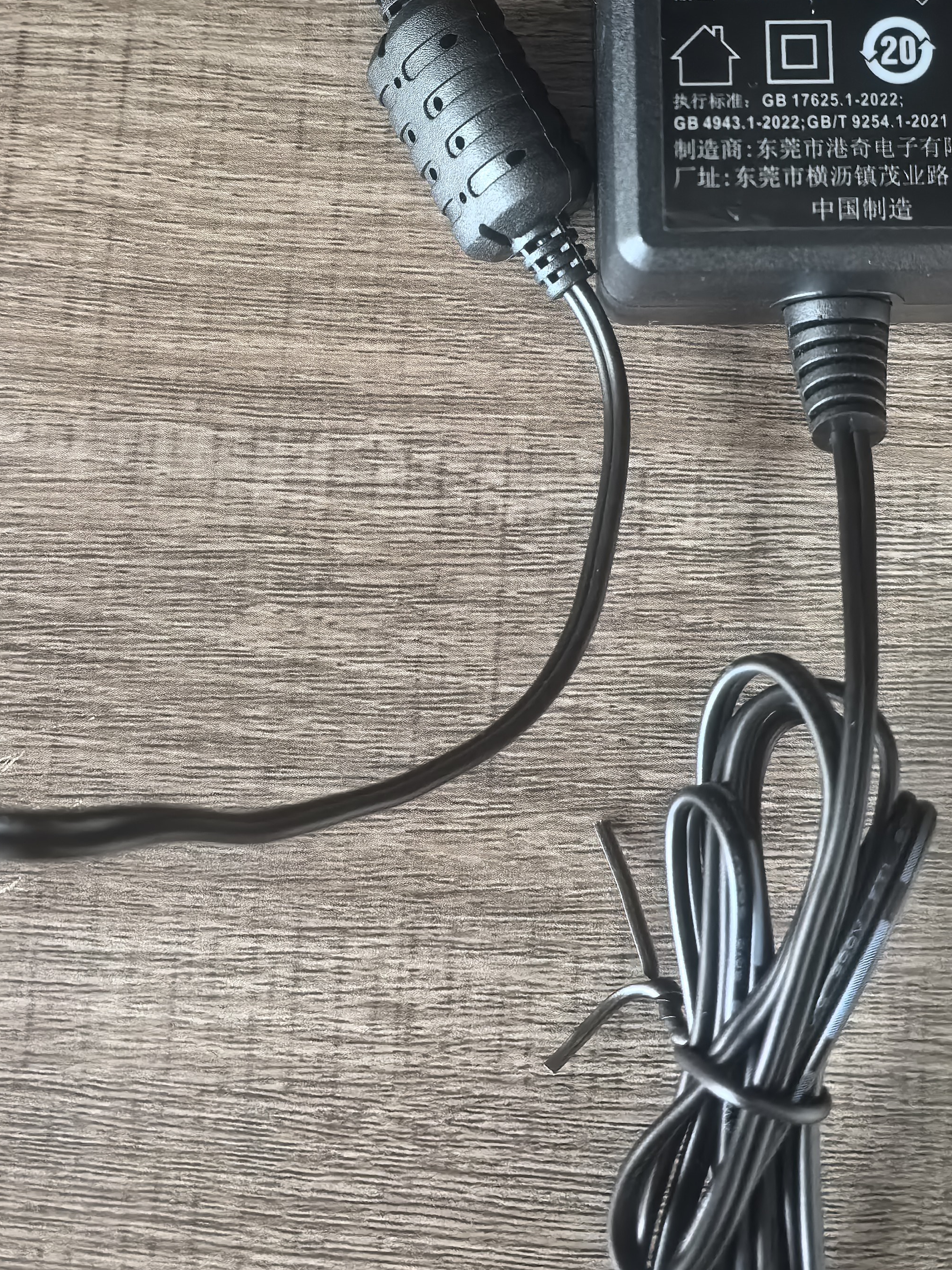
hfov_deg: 35.1
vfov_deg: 44.9
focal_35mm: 41
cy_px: 402
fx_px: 1503
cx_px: 453
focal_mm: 5.75
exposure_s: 1/60
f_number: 2
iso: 1250
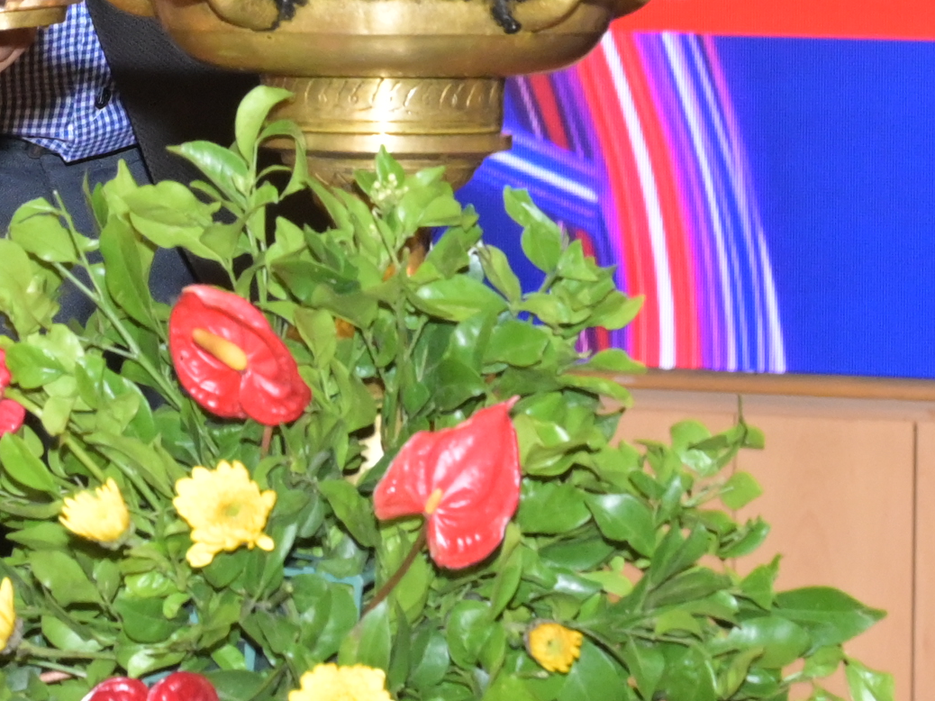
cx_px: 263
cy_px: -342
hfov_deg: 8.2
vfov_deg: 6.1
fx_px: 6508
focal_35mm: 241
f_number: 8
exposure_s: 1/125
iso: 1600
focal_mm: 42
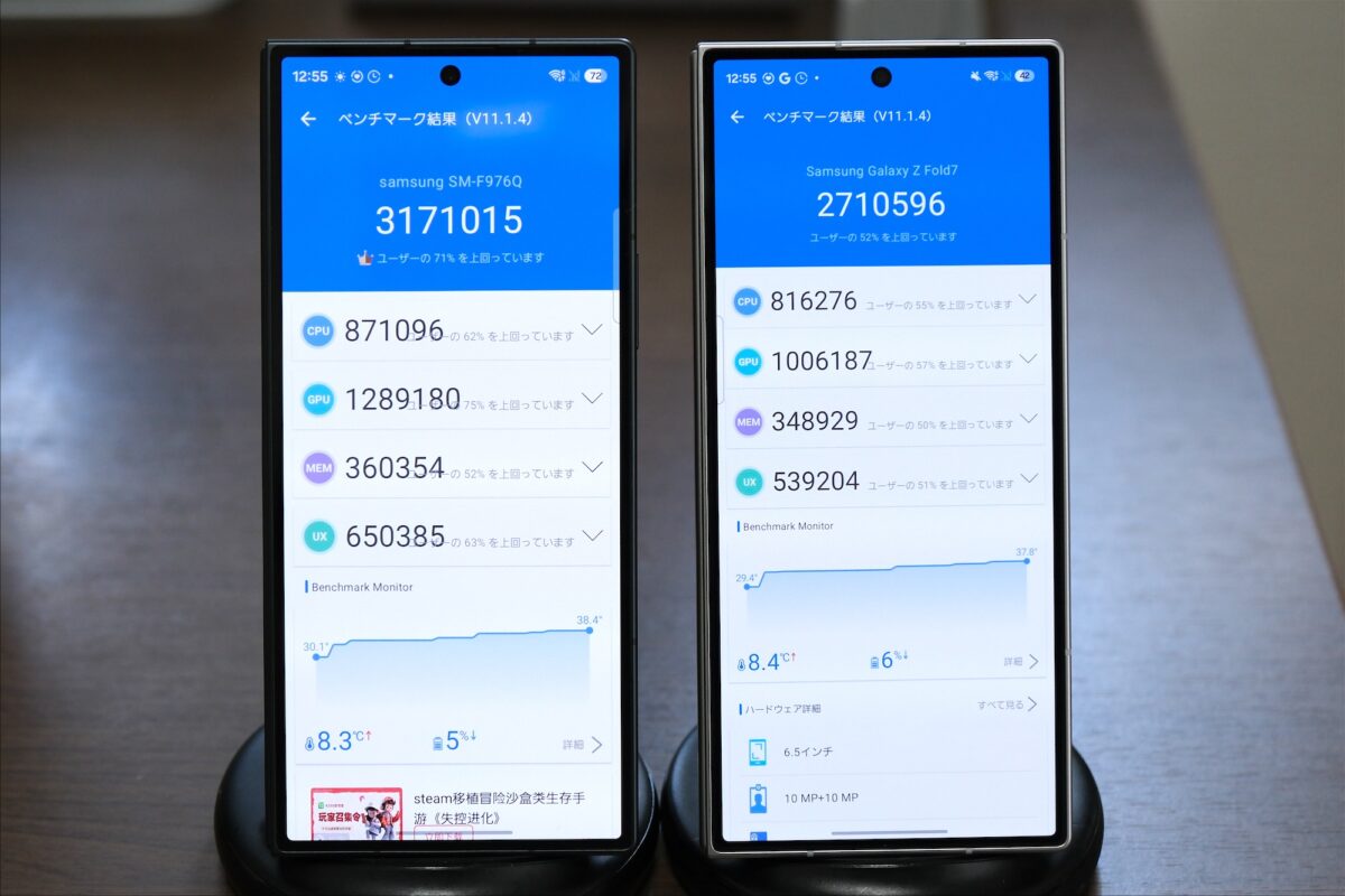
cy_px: 448
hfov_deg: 24.5
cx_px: 672
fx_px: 3101
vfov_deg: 16.5
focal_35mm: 83
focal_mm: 55
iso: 800
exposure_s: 1/125
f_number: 3.6
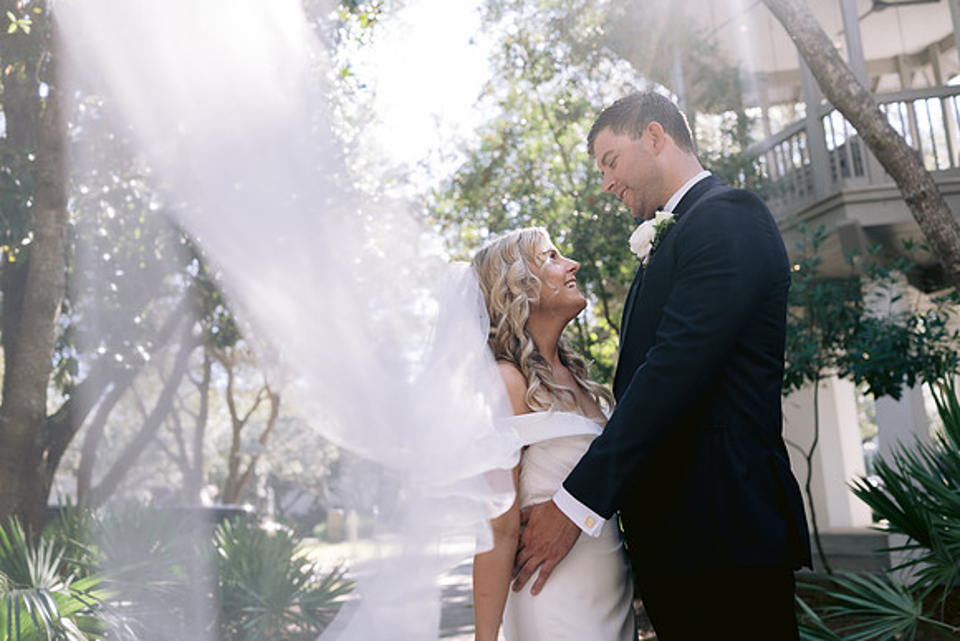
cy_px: 320
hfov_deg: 54.4
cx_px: 480
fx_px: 934
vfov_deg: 37.9
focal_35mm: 35
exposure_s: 1/320
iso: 200
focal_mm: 35
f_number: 2.8
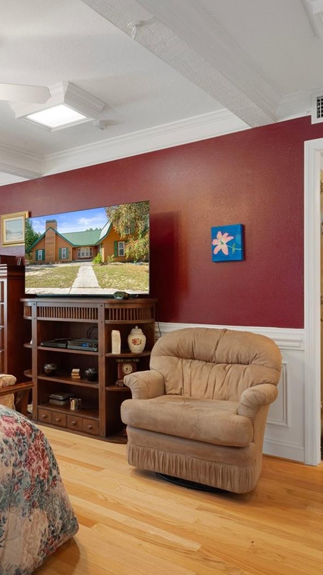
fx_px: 442
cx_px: -2
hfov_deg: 36.1
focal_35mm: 29
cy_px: 286
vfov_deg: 66.1
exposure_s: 1.5
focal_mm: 12
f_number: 8
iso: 250
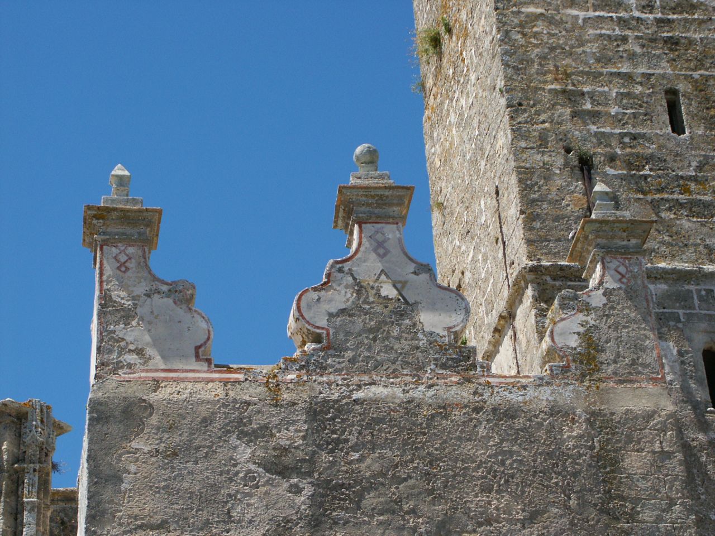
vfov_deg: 16.4
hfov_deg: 21.8
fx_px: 1859
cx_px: 358
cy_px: 268
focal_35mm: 90
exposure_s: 1/350
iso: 100
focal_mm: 22.34
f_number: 6.7
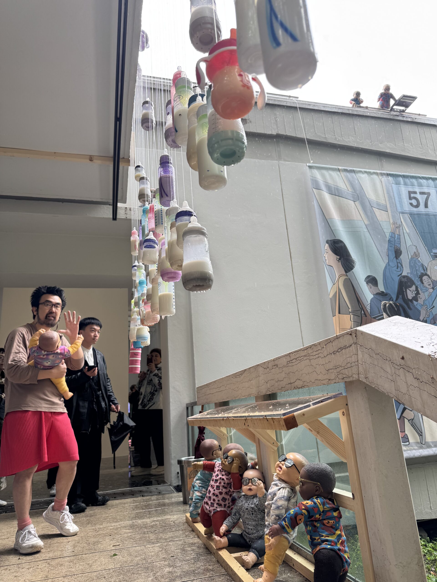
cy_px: 291
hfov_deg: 56.8
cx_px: 218
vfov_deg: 71.6
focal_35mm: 24
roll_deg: +5.3
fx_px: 404
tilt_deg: +19.0
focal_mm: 6.76
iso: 64
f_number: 1.78
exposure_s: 1/121
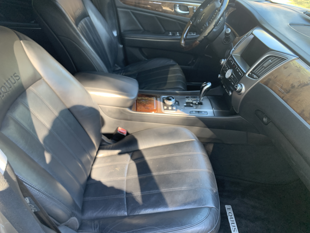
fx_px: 233
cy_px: 116
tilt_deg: -36.9
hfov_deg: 67.3
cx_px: 155
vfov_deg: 53.1
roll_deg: +1.5
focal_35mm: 26
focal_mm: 4.25
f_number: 1.8
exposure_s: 1/69
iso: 100
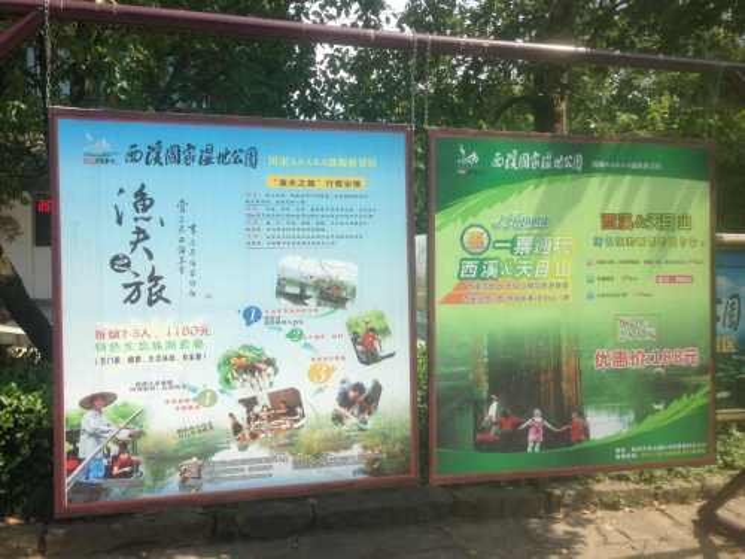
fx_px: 710
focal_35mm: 33
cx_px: 372
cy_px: 280
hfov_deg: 55.4
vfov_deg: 42.9
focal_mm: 4.13
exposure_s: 1/968
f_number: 2.4
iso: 50
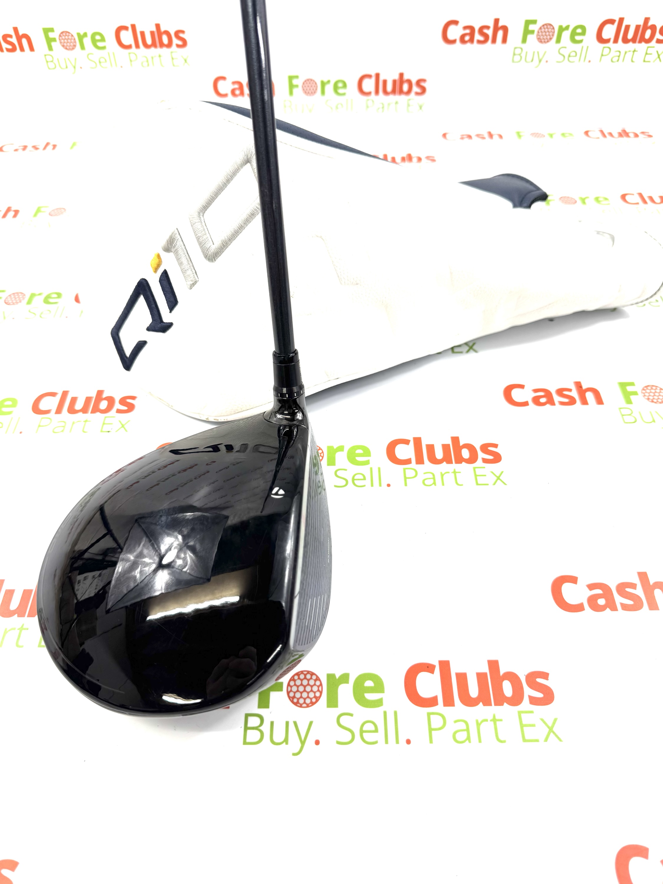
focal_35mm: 24
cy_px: 442
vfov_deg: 71.6
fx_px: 613
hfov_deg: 56.8
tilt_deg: -50.0
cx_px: 332
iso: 64
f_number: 1.78
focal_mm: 6.76
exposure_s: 1/195
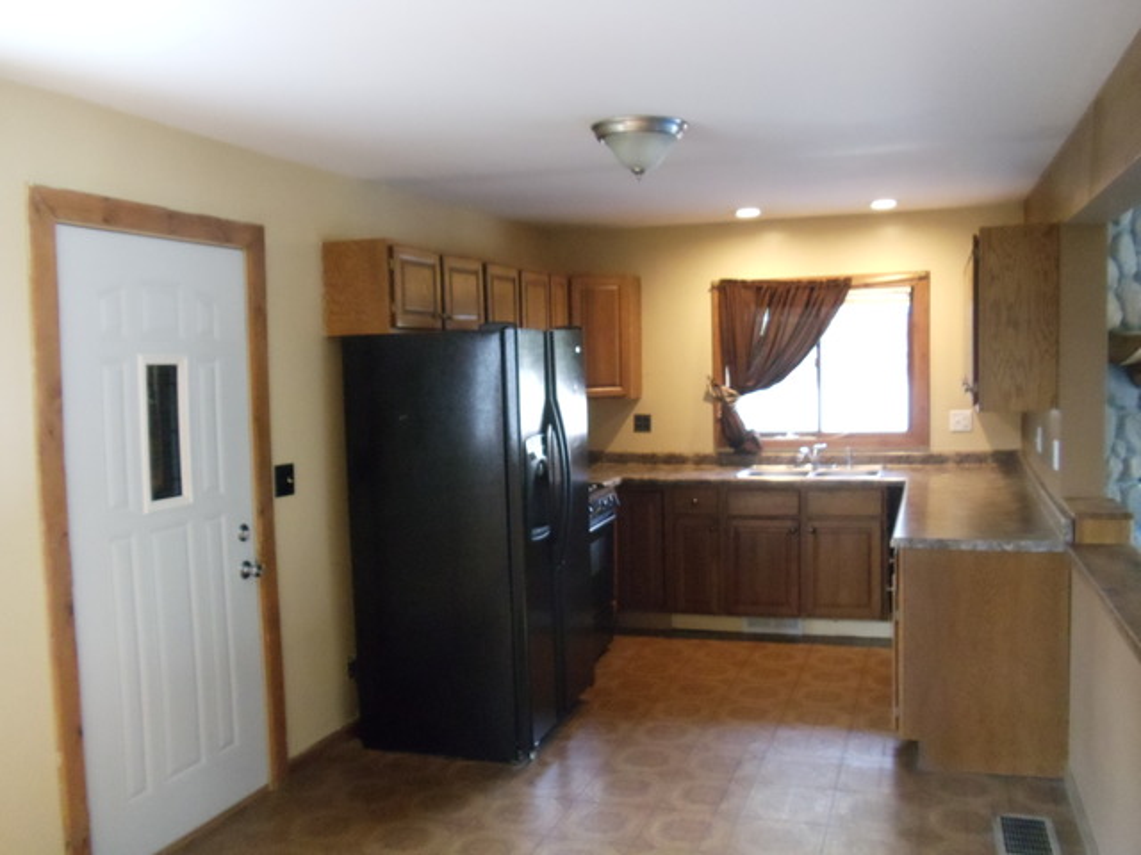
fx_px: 1450
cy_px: 428
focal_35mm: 44
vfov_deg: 32.9
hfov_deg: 42.9
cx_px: 570
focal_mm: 6
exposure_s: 1/25
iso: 800
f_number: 3.5
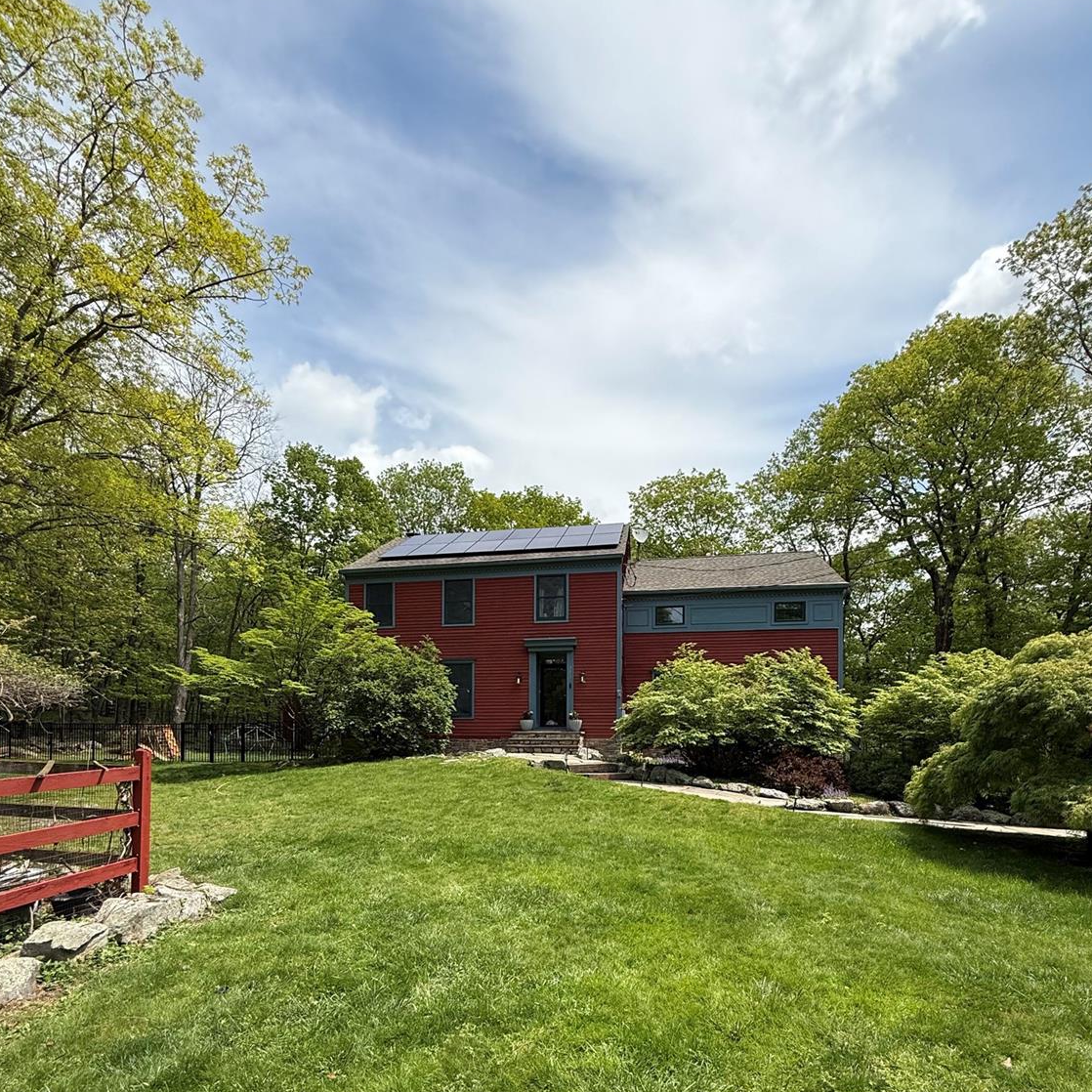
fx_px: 607
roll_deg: -0.4
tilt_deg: +1.3
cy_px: 741
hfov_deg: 84.0
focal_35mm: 17
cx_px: 542
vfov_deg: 80.7
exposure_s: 1/1961
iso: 80
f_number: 2.2
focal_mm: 2.22
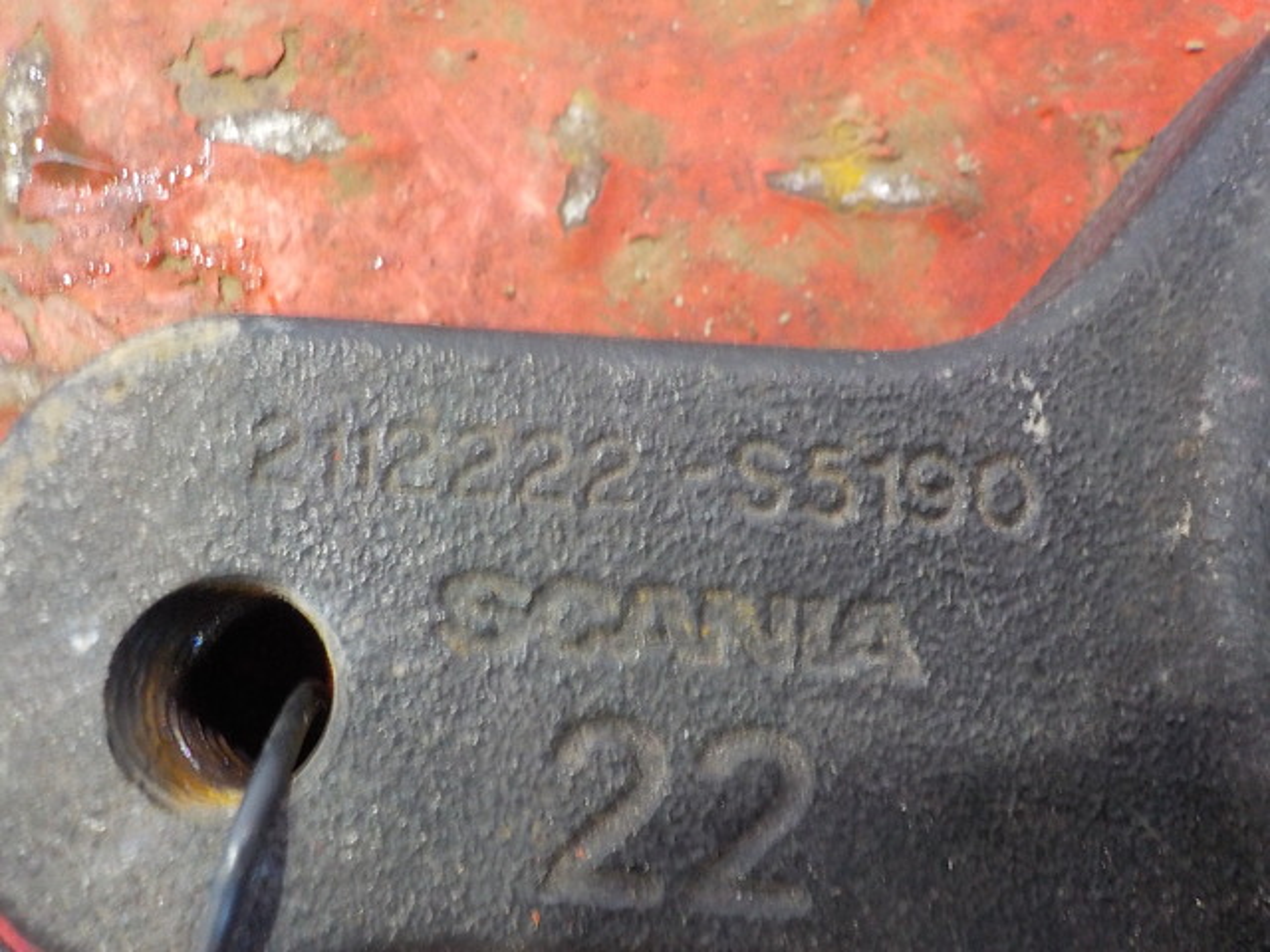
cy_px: 476
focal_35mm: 30
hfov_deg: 60.0
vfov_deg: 46.8
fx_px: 1101
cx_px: 635
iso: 400
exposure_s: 1/15
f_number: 3.3
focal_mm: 4.1
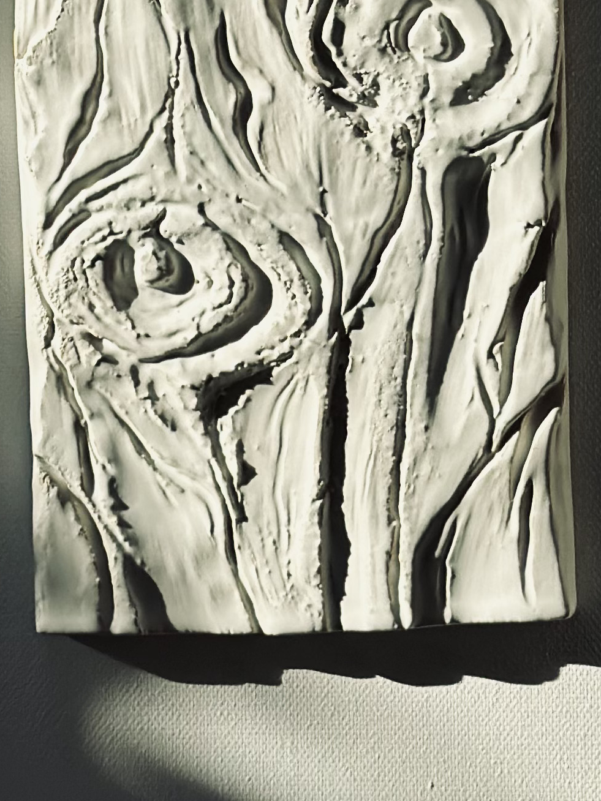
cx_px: 496
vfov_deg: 13.3
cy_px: 181
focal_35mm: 148
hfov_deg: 10.0
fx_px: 3426
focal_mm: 6.86
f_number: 1.78
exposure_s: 1/2976
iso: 100
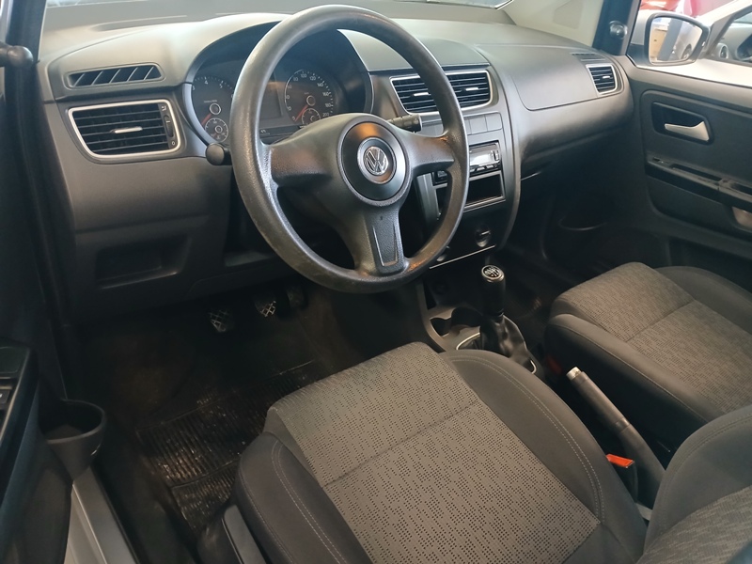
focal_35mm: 26
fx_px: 565
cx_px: 376
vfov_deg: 53.1
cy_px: 282
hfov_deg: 67.3
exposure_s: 1/20
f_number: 1.8
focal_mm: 3.98
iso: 640
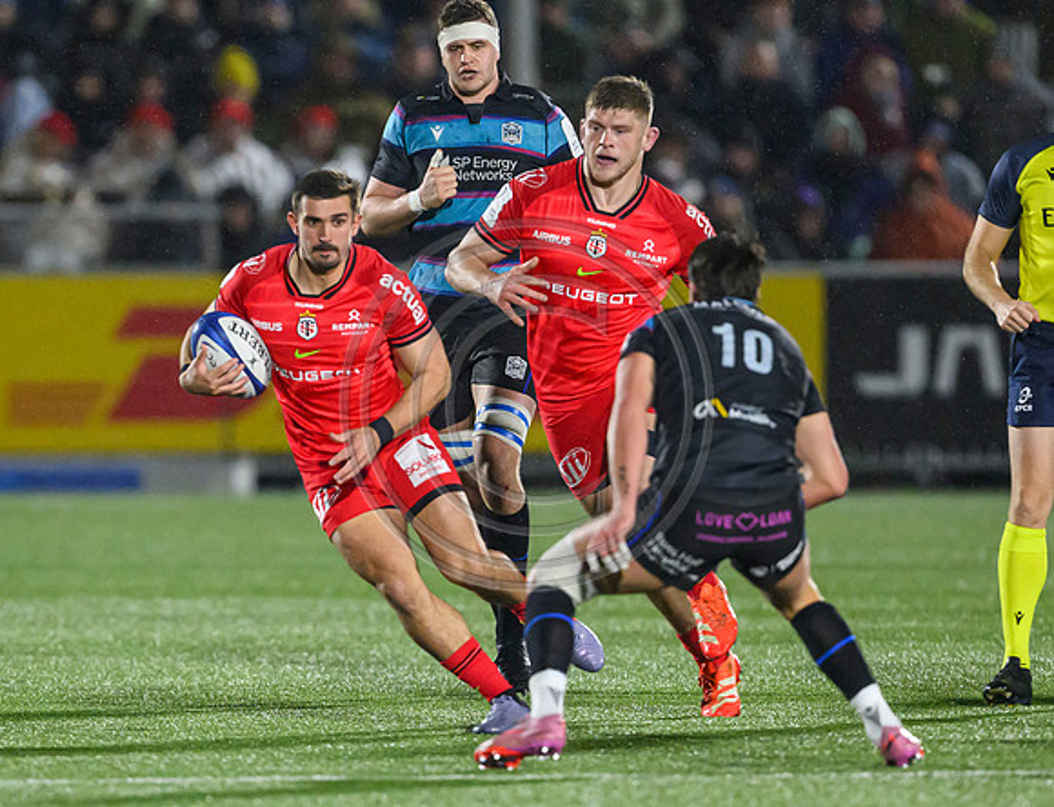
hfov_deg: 2.4
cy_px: 557
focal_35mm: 813
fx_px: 24926
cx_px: 436
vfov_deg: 1.9
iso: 5000
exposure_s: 1/2500
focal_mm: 400
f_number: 3.2
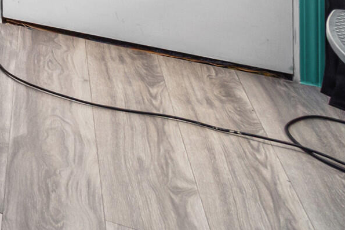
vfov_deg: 13.7
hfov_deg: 15.8
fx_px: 748
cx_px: -448
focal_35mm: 78
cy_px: -284
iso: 1000
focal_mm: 16
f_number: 9.5
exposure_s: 1/2
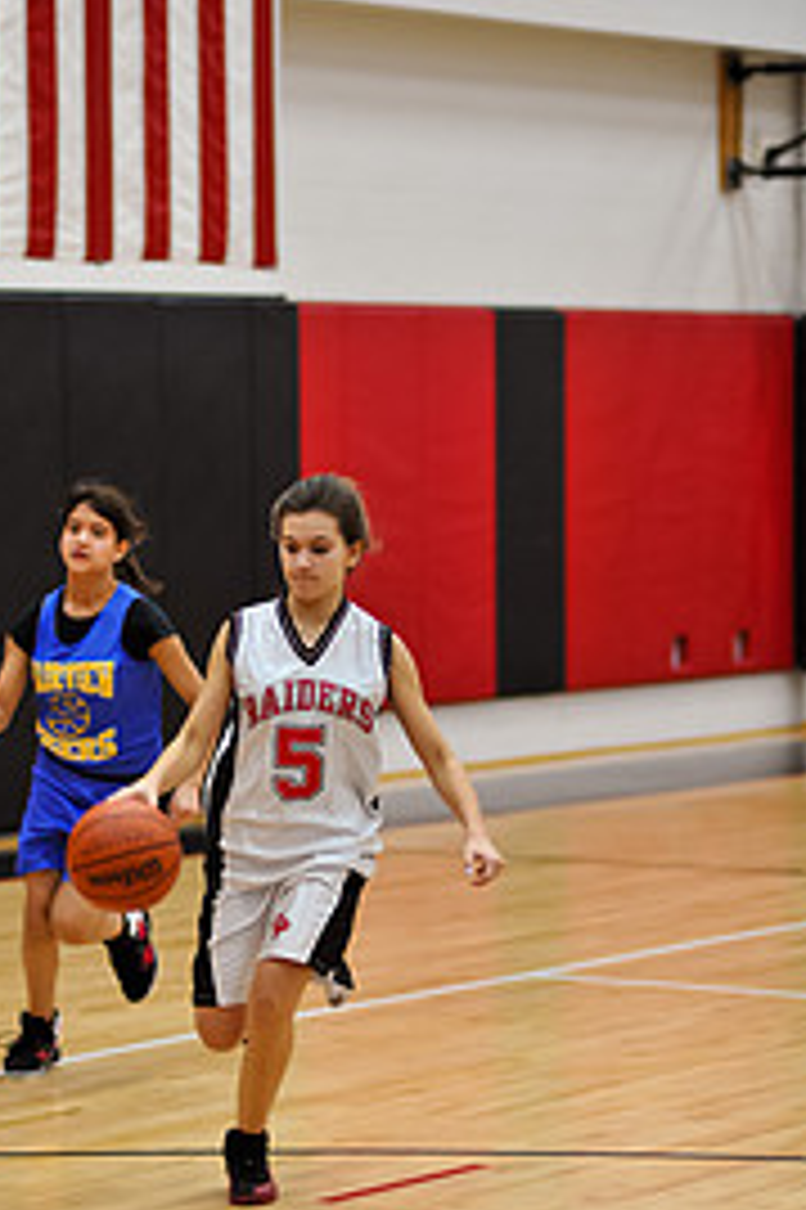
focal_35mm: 142
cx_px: 286
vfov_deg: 14.4
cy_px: 756
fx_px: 4775
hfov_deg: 9.6
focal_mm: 85
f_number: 2
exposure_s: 1/500
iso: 1100
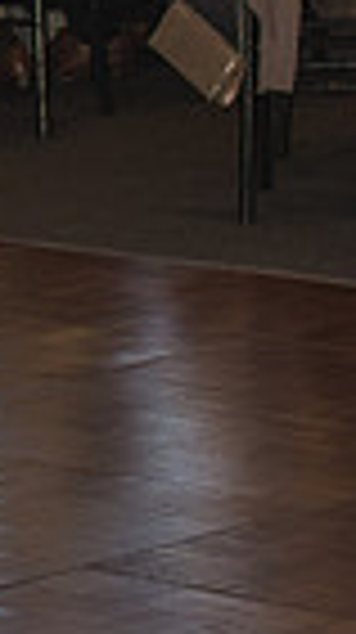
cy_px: -268
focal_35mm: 302
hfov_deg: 3.8
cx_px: -950
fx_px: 5083
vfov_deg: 7.1
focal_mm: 50
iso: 450
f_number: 3.2
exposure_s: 1/200
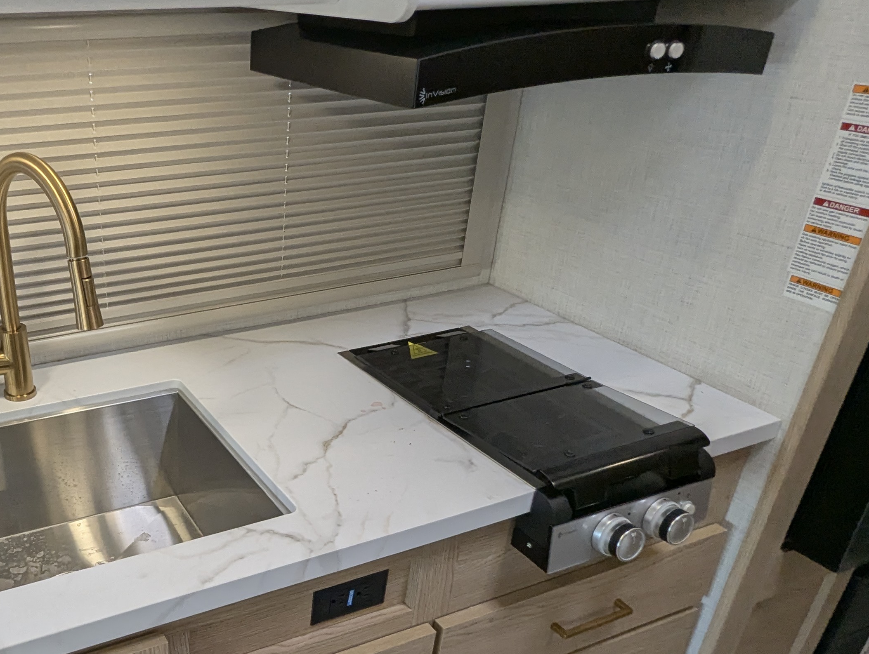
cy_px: 414
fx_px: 779
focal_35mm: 31
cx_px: 198
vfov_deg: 45.1
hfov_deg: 55.0
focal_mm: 2.35
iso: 149
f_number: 2.2
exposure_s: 1/260
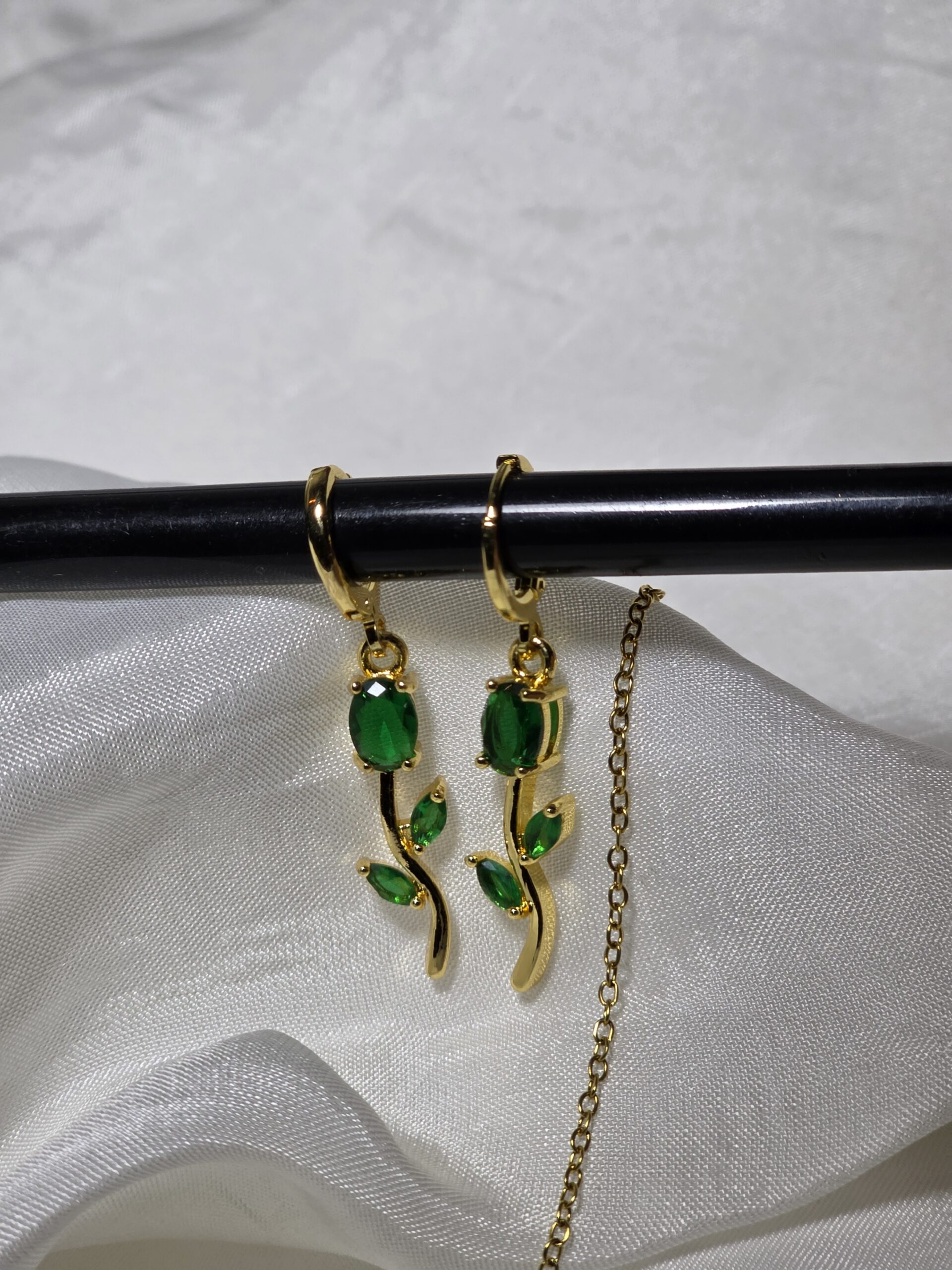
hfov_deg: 21.3
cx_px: 476
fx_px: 2530
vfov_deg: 28.2
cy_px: 635
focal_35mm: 69
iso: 125
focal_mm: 7.9
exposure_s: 1/100
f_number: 2.4
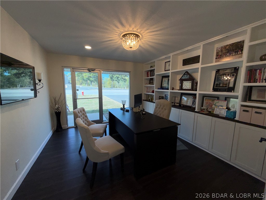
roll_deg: +0.1
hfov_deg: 102.1
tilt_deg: -7.9
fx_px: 108
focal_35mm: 14
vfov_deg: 85.7
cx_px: 133
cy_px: 100
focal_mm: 2.22
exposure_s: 1/120
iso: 25
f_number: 2.2
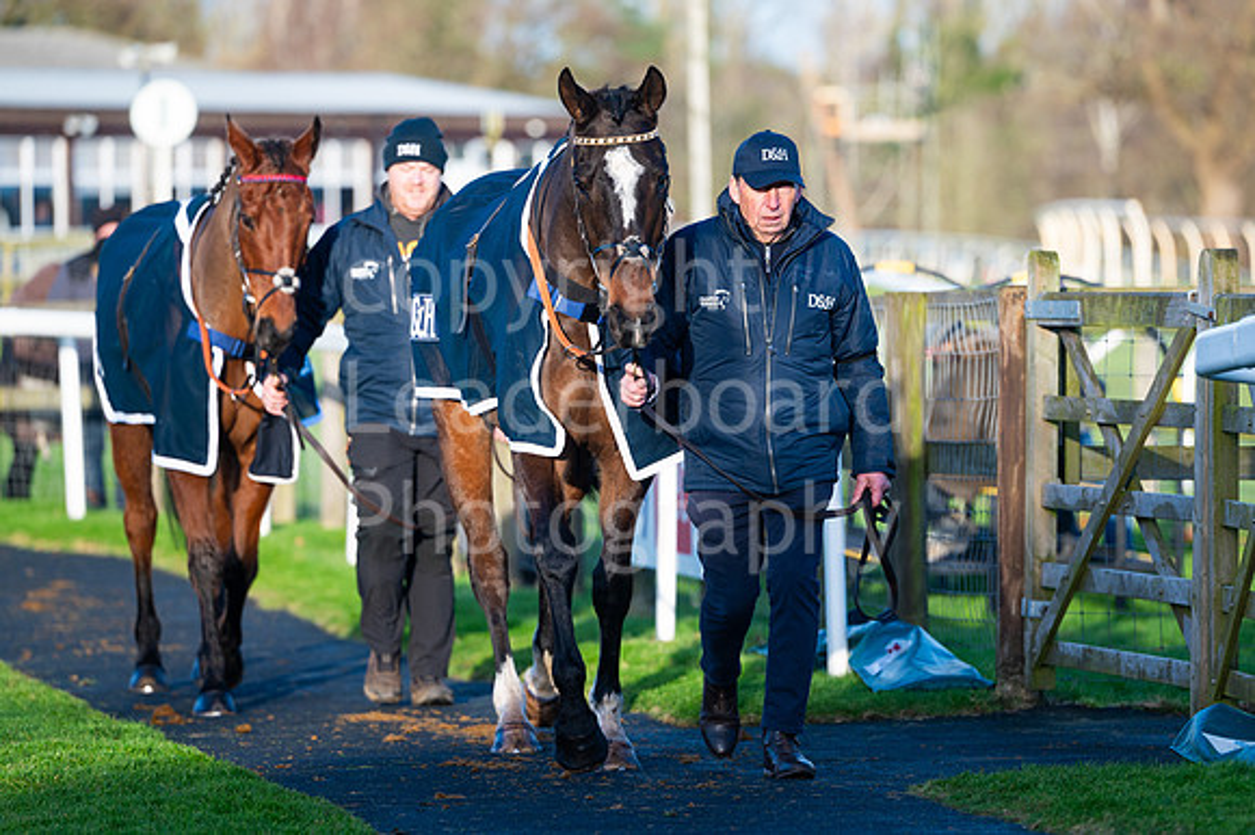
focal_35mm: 235
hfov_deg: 8.8
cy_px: 393
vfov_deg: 5.8
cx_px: 720
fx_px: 8186
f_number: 3.5
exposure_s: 1/1250
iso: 320
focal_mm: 200
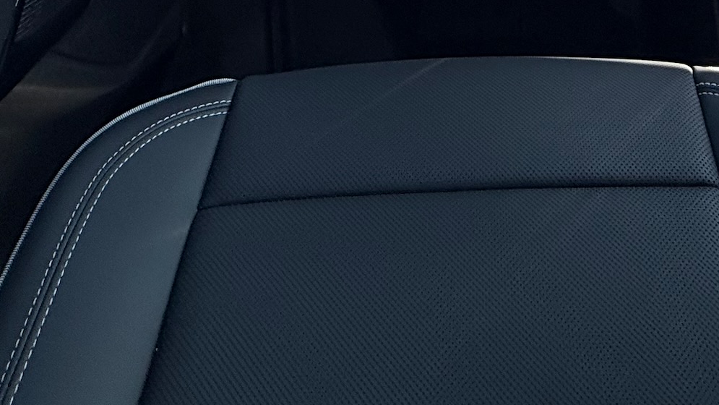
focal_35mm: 46
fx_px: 877
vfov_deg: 18.5
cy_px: -373
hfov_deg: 43.1
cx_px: 541
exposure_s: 1/178
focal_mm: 2.22
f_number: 2.2
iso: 50
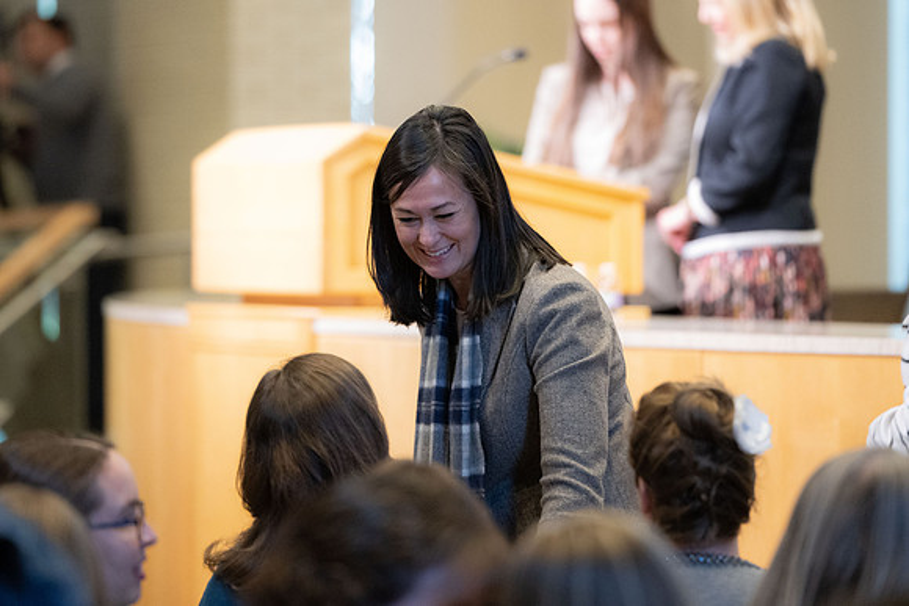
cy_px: 253
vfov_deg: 6.1
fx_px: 5666
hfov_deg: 9.2
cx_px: 455
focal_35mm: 224
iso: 4000
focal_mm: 180
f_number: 2.8
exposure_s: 1/250
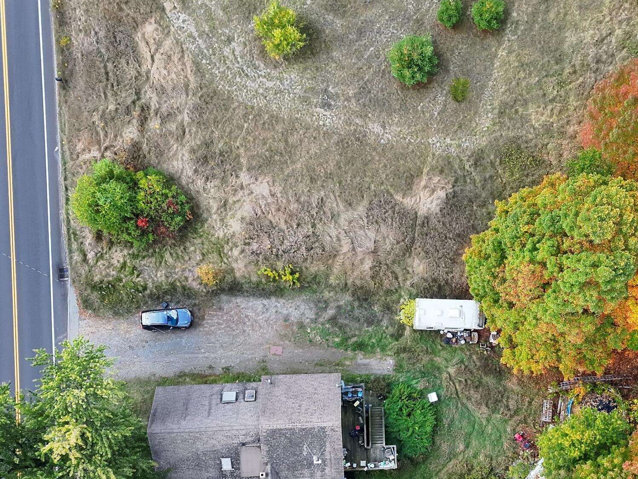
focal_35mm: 48
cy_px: 409
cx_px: 393
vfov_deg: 29.3
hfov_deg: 39.4
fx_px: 885
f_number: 1.7
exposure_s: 1/725
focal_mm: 6.72
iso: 150
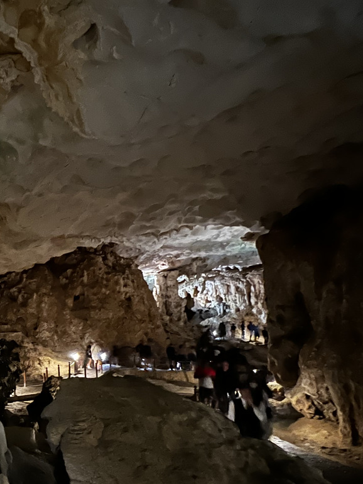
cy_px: 289
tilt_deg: +4.2
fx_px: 377
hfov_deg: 38.4
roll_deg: +1.0
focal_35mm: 27
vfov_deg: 64.7
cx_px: -70
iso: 800
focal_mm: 1.57
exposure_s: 1/8
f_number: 1.8
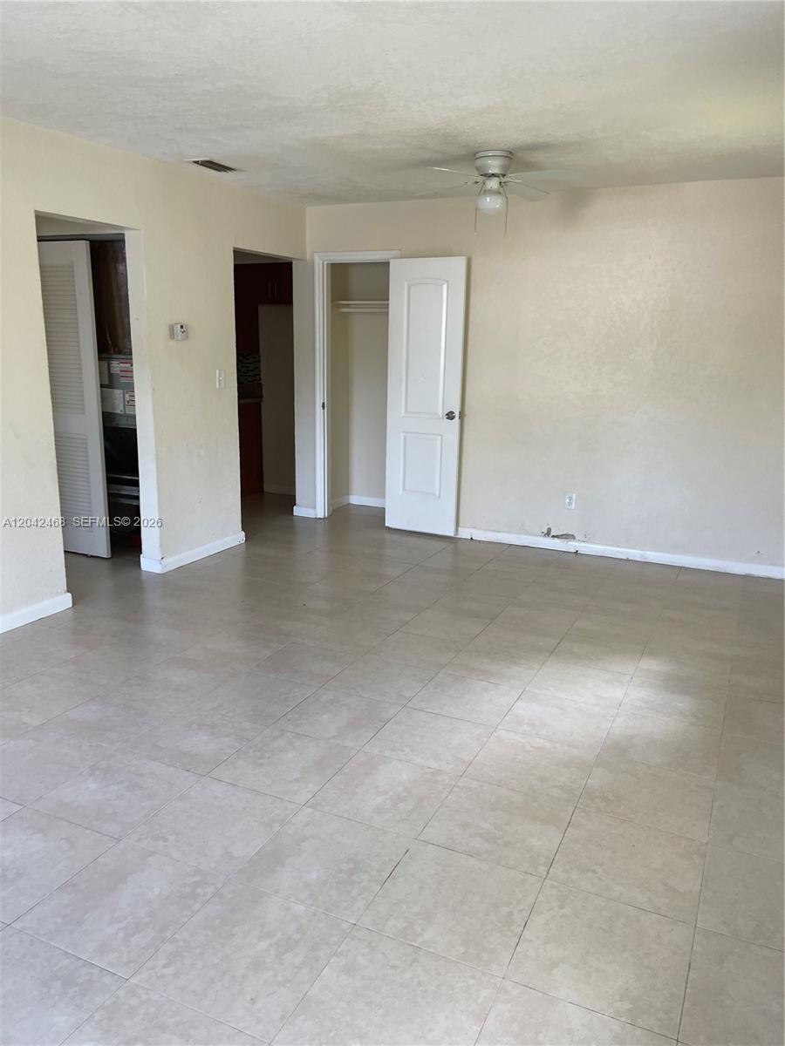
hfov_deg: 53.1
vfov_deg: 67.3
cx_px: 392
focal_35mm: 26
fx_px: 786
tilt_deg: -13.7
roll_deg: -3.1
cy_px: 523
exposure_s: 1/121
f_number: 1.6
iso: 100
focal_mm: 5.1
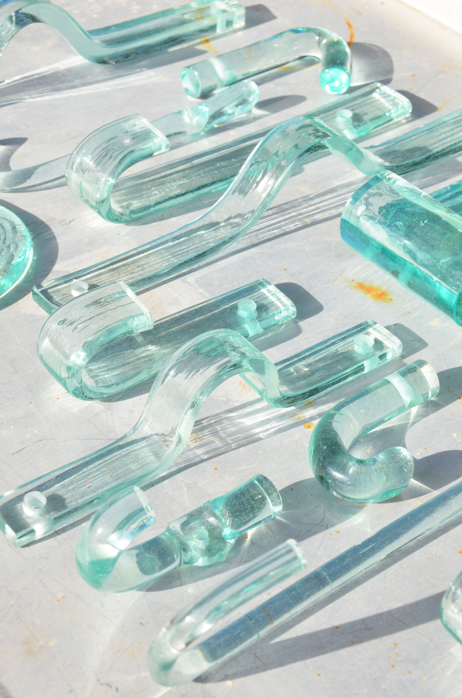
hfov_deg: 18.1
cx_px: 231
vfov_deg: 27.0
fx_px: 1450
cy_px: 349
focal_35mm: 75
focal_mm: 50
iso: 400
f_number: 11
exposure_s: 1/500
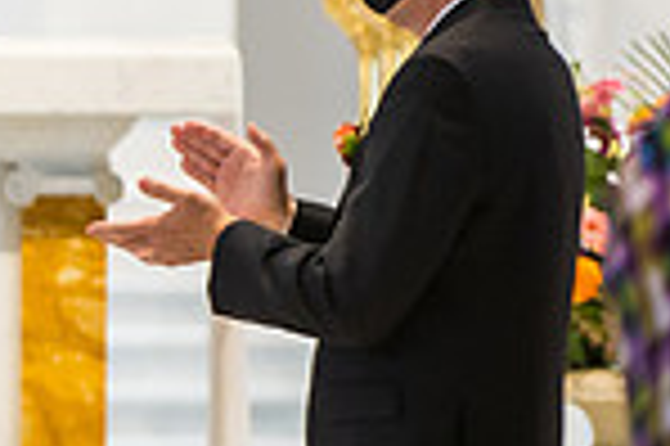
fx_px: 12214
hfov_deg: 3.1
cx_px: -555
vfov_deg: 2.1
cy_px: 163
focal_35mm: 657
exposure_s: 1/250
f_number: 2.8
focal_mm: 160
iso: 1250
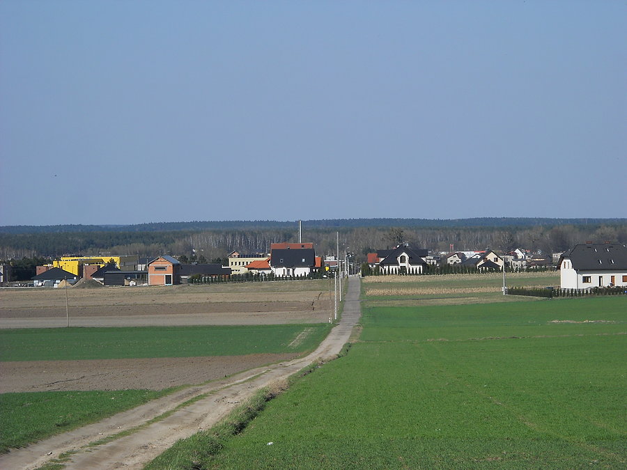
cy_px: 235
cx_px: 314
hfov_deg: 13.6
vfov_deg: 10.2
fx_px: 2626
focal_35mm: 145
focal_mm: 24.03
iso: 80
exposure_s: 1/320
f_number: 6.7
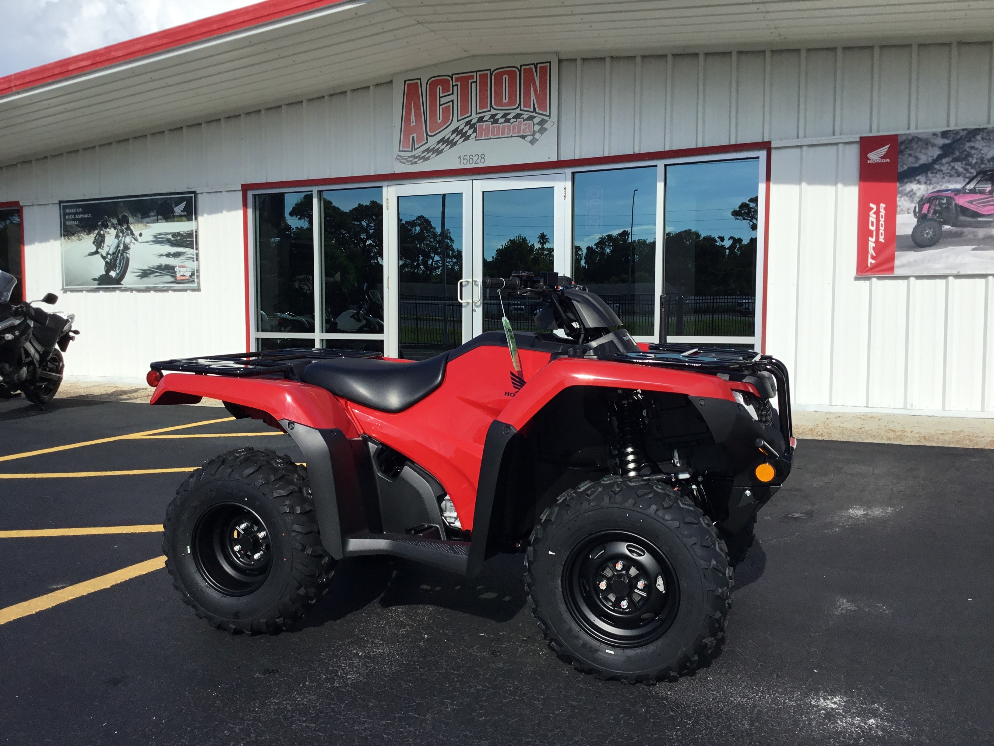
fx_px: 890
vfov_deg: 45.4
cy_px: 373
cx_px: 497
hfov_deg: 58.4
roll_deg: -0.4
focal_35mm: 31
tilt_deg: -3.3
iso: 25
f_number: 2.4
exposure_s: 1/1538
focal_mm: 3.3
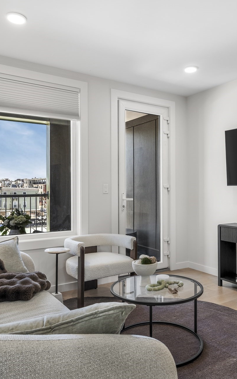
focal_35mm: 29
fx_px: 300
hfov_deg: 42.9
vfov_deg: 64.6
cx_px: 147
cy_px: 190
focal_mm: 18
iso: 200
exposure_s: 1/10
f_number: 5.6
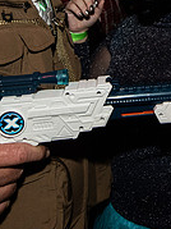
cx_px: 157
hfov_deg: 26.5
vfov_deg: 32.3
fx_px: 350
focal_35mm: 53
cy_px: -18
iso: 2000
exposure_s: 1/60
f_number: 3.5
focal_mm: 14
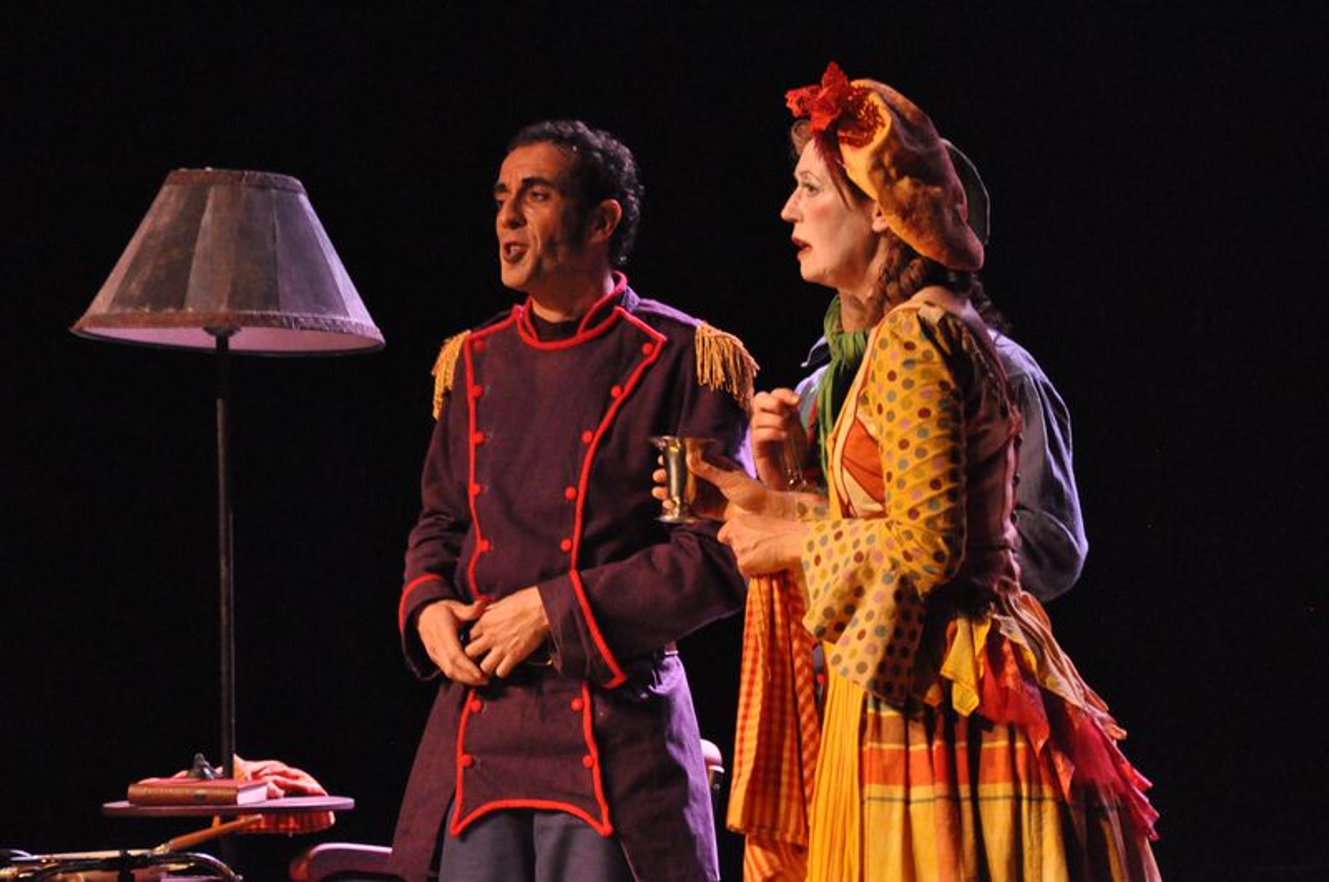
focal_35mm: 158
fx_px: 5806
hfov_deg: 13.1
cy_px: 441
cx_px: 664
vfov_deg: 8.7
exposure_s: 1/60
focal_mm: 105
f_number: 5.6
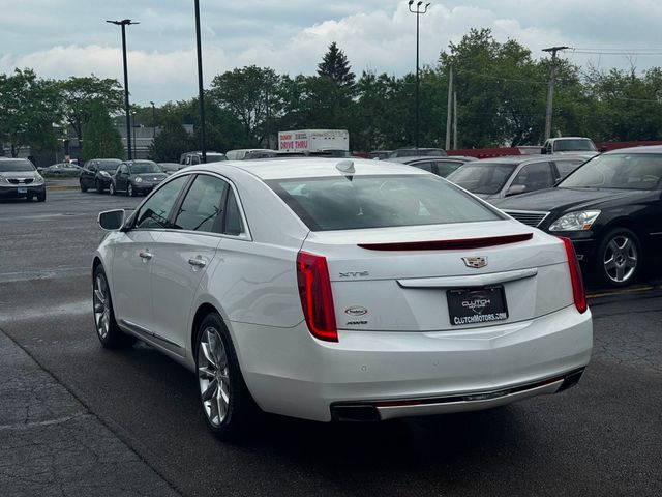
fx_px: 918
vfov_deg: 30.3
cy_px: 248
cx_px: 331
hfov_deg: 39.7
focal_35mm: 48
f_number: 1.78
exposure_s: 1/5376
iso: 64
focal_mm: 6.76
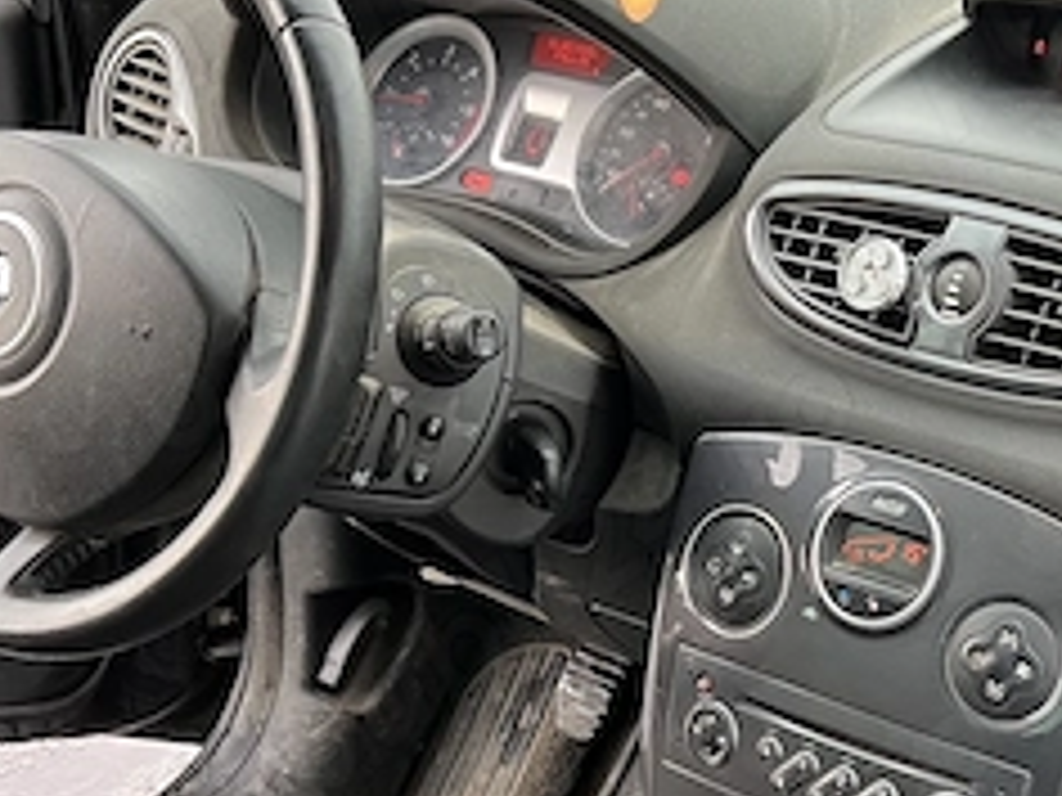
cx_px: 878
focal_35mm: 66
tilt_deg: -26.7
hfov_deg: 28.6
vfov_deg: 22.0
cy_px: 630
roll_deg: -2.6
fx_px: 2025
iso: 125
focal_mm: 5.7
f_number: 1.5
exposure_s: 1/83
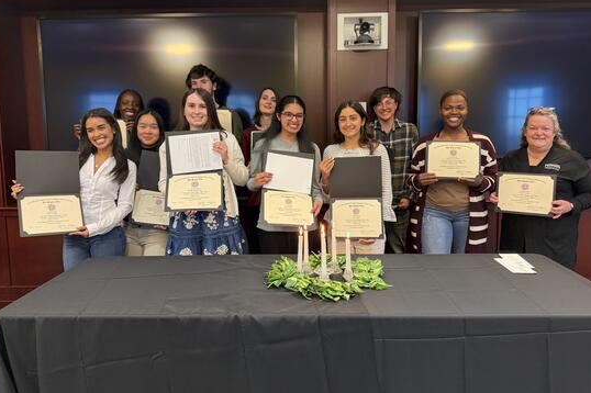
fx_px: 427
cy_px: 169
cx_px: 298
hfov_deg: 69.4
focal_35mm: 26
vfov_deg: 49.3
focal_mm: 6.76
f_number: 1.78
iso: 500
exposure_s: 1/60
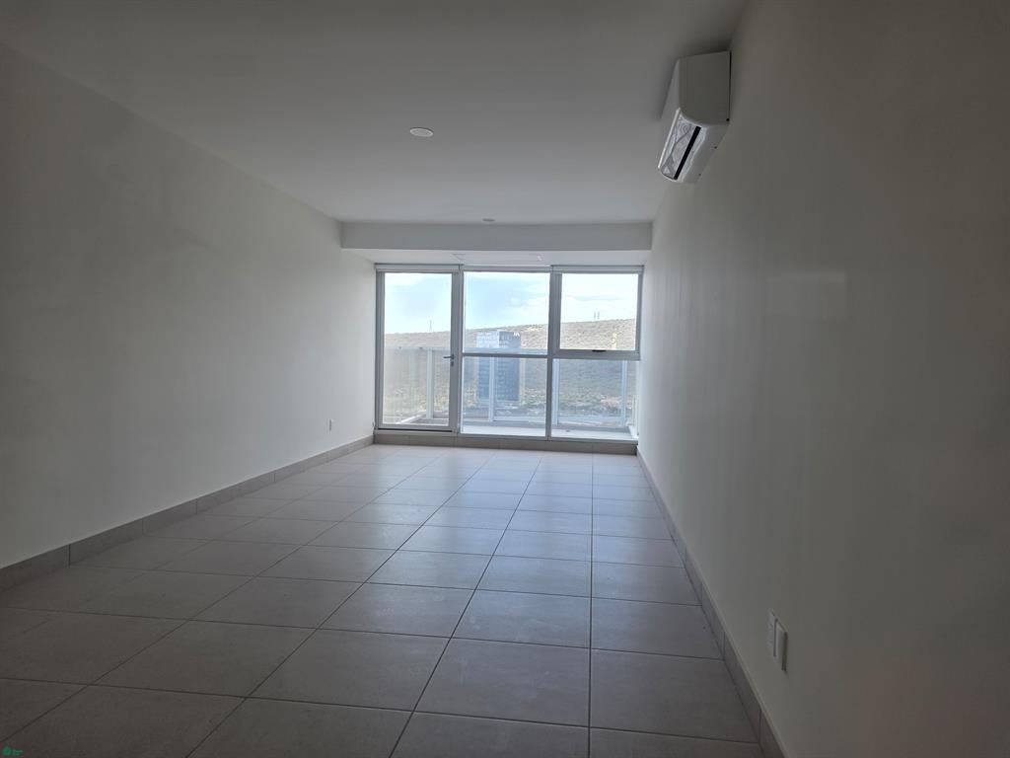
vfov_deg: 58.9
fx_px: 671
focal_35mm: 23
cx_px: 505
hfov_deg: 73.9
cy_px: 379
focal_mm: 6.25
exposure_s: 1/120
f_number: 1.7
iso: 64
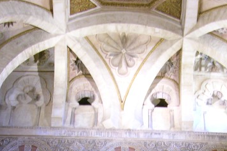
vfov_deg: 15.8
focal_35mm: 79
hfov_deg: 25.6
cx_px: 138
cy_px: 228
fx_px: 498
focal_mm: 9
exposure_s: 1/3.2
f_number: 2.8
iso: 200
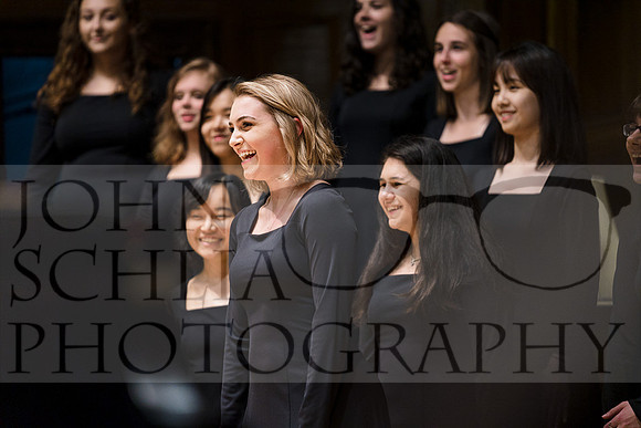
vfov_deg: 6.9
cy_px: 214
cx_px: 320
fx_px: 3562
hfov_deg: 10.3
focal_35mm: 200
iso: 1600
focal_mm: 200
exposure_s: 1/800
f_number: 2.8
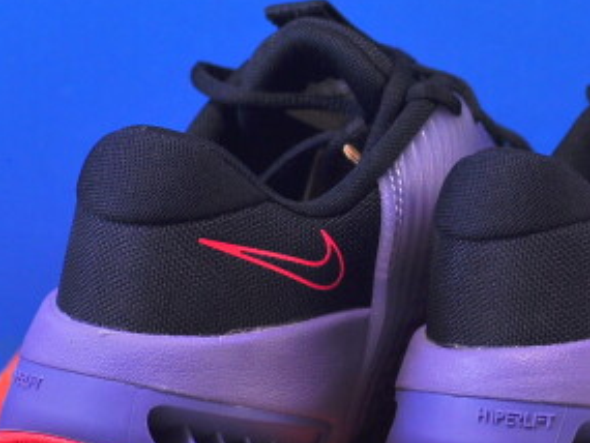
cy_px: 73
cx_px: 561
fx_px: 3444
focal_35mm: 202
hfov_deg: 9.7
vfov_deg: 7.3
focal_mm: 50
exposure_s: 1/250
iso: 250
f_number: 3.2
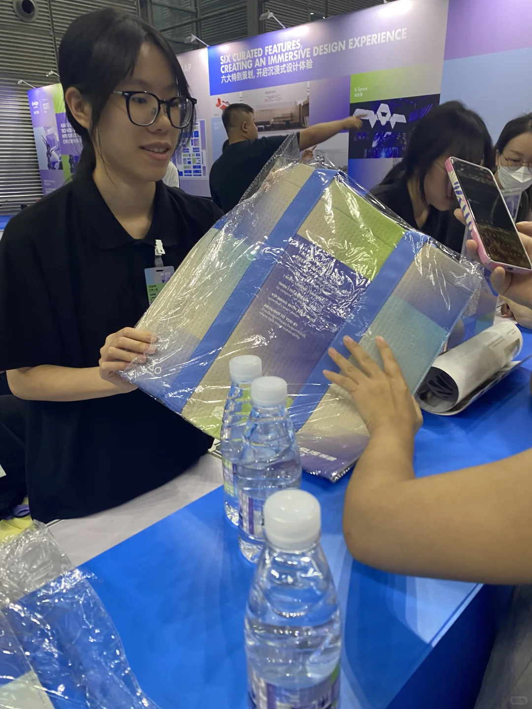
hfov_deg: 53.1
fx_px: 533
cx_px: 266
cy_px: 354
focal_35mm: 26
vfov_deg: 67.3
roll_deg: +2.2
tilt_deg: -21.2
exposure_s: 1/50
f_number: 1.8
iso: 80
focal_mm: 4.25
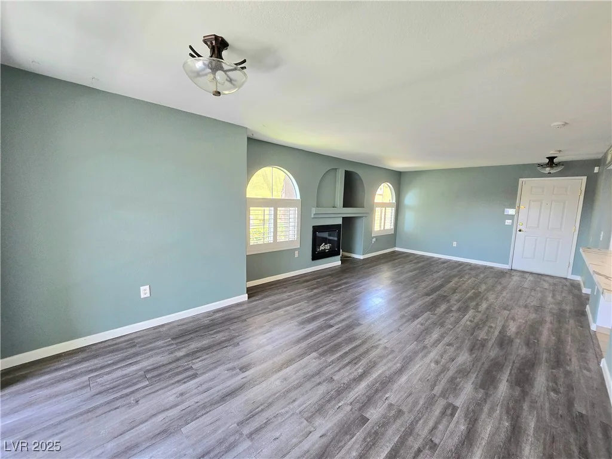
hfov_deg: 106.2
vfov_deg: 89.9
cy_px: 230
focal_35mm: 13
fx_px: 230
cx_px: 306
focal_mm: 2.2
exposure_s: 1/60.2
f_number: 2.2
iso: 160
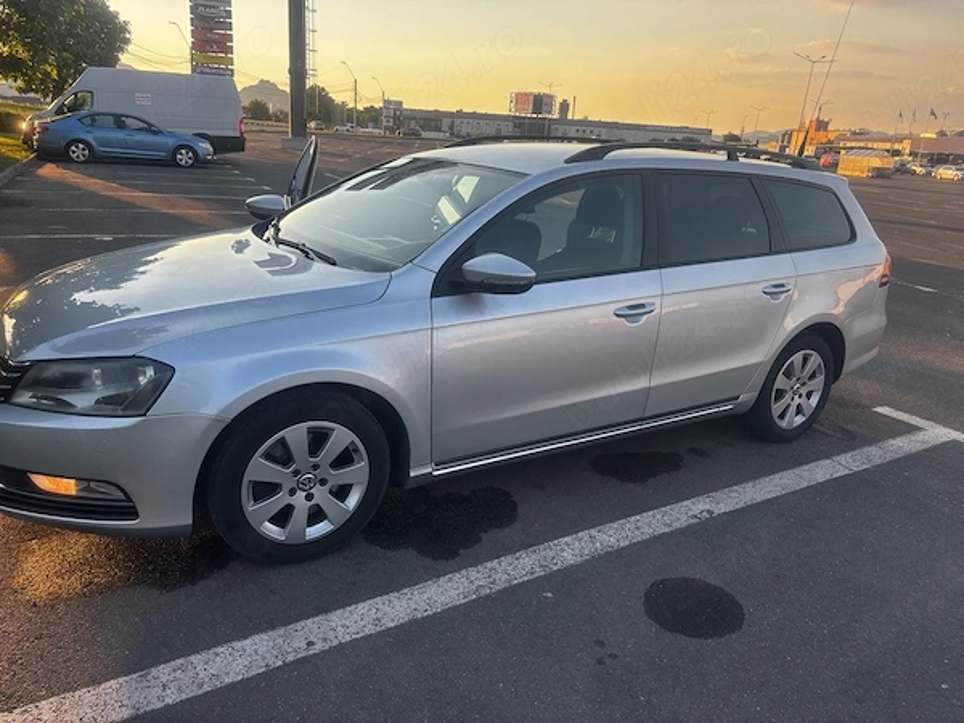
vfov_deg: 53.1
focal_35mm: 26
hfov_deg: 67.3
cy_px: 362
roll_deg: -3.7
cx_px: 482
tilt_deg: -16.4
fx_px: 724
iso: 50
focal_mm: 5.96
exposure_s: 1/498
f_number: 1.6
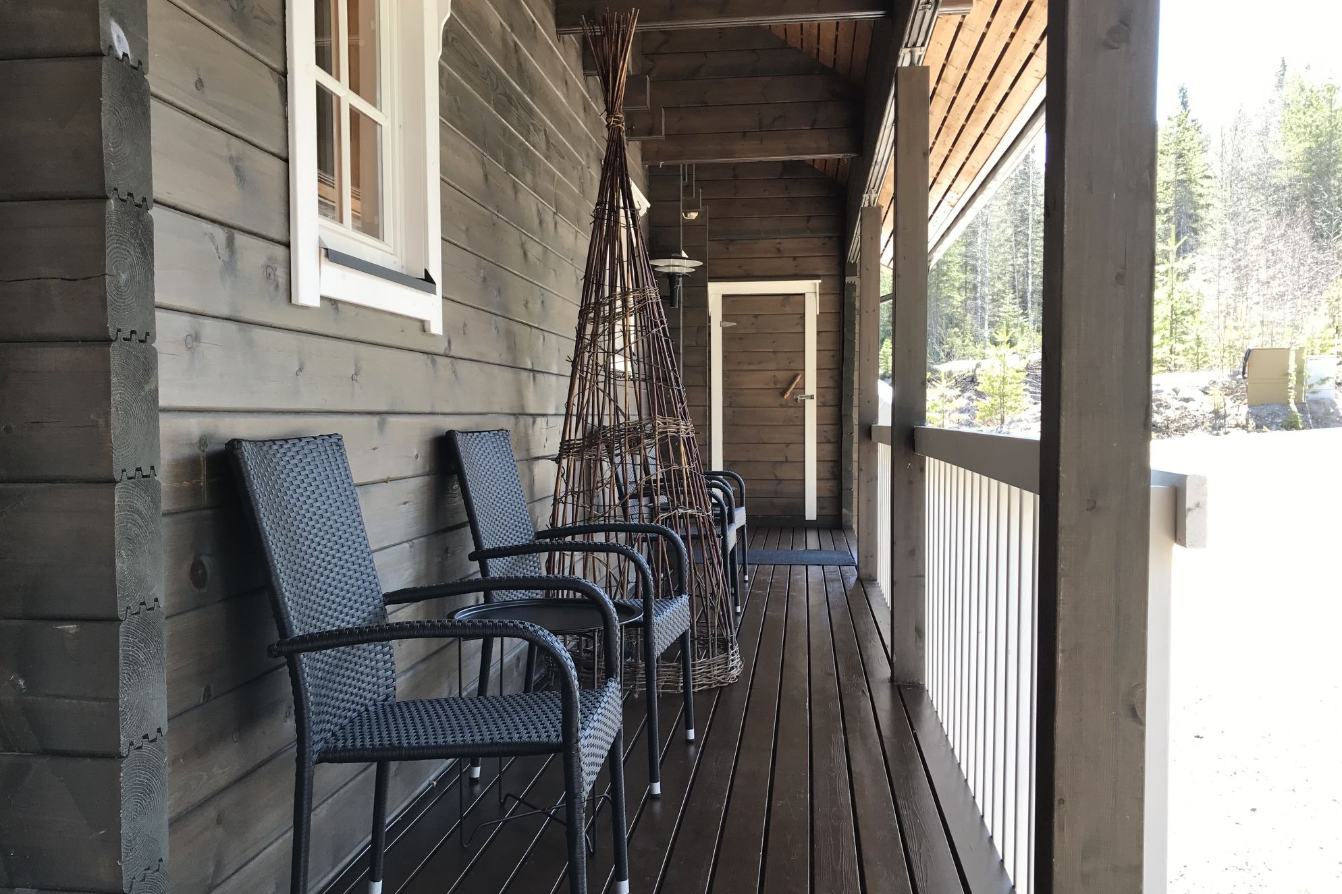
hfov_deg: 61.9
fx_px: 1118
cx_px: 680
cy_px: 478
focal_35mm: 30
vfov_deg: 43.6
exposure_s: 1/110
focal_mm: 3.99
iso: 20
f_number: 1.8
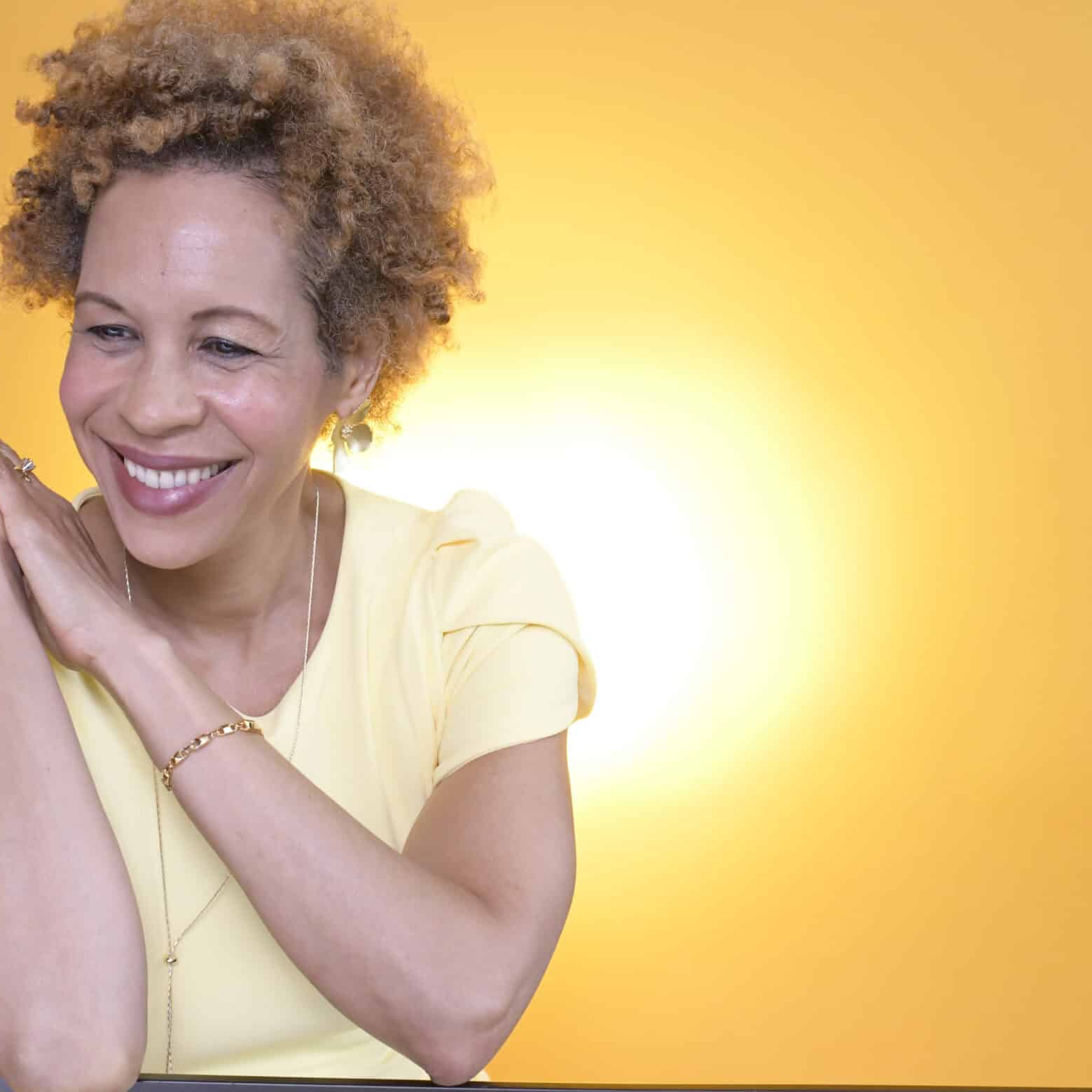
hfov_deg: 28.5
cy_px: 496
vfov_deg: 28.6
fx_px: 2141
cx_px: 387
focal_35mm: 60
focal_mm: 29
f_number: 9
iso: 2500
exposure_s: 1/200
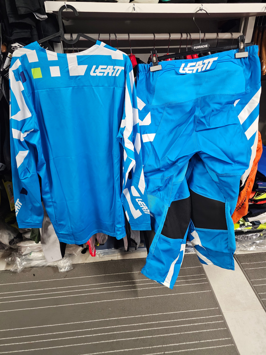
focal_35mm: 23
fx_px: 236
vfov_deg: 73.9
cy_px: 178
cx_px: 133
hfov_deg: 58.9
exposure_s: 1/100
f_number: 1.7
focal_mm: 6.3
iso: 1000
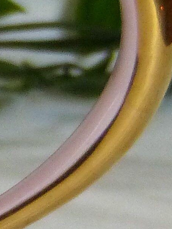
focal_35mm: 1098
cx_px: -330
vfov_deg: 1.8
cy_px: 279
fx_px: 7274
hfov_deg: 1.4
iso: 320
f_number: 2.8
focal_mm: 27.4
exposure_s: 1/80
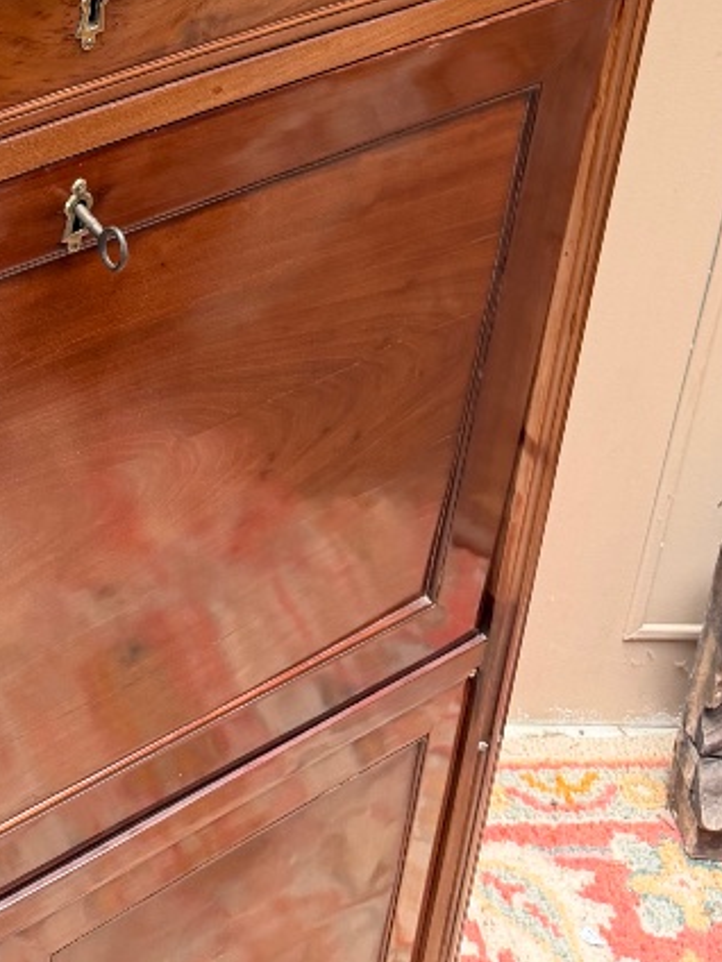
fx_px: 1891
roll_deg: -2.1
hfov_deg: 20.2
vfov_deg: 24.2
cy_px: -361
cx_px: -157
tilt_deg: -19.7
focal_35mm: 68
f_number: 1.78
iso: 160
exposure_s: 1/121
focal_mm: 6.76
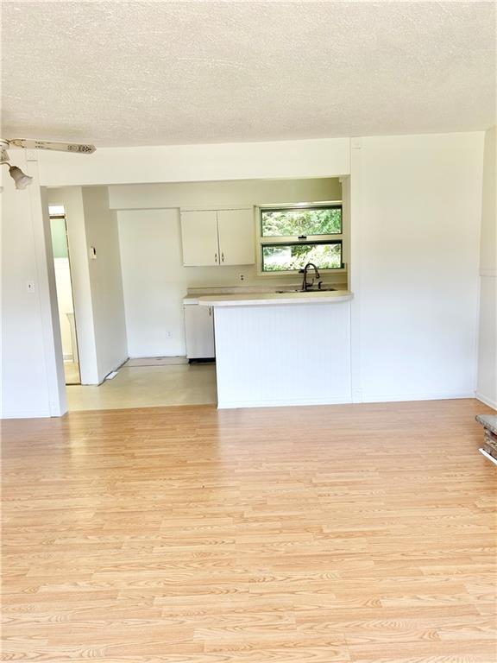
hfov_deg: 53.1
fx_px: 498
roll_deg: +1.5
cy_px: 332
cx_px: 248
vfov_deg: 67.3
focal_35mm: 26
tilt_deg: -8.3
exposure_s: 1/121
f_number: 1.5
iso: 50
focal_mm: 5.7
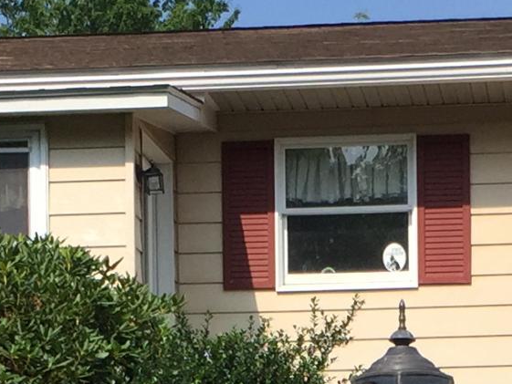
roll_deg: +0.8
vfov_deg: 9.1
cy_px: 698
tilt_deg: +1.0
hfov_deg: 12.7
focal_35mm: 155
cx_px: 421
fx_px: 2293
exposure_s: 1/2083
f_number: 2.2
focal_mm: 4.15
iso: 32
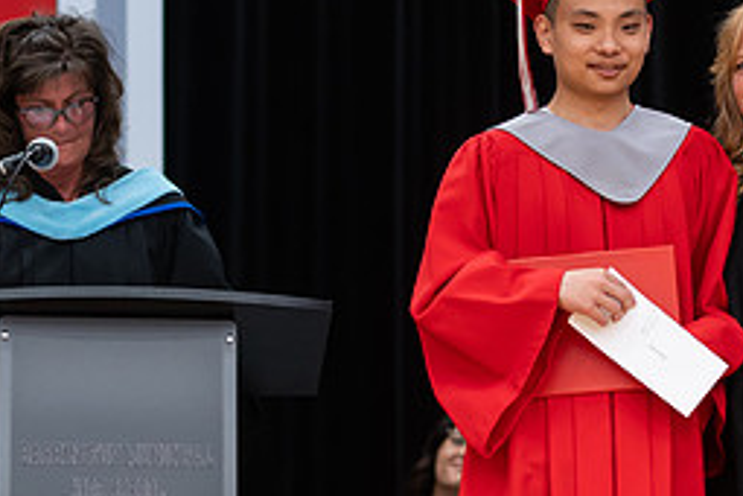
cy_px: 440
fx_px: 5304
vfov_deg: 5.3
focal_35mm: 257
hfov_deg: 8.0
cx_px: 600
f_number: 2.8
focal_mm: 85
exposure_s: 1/200
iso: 1000
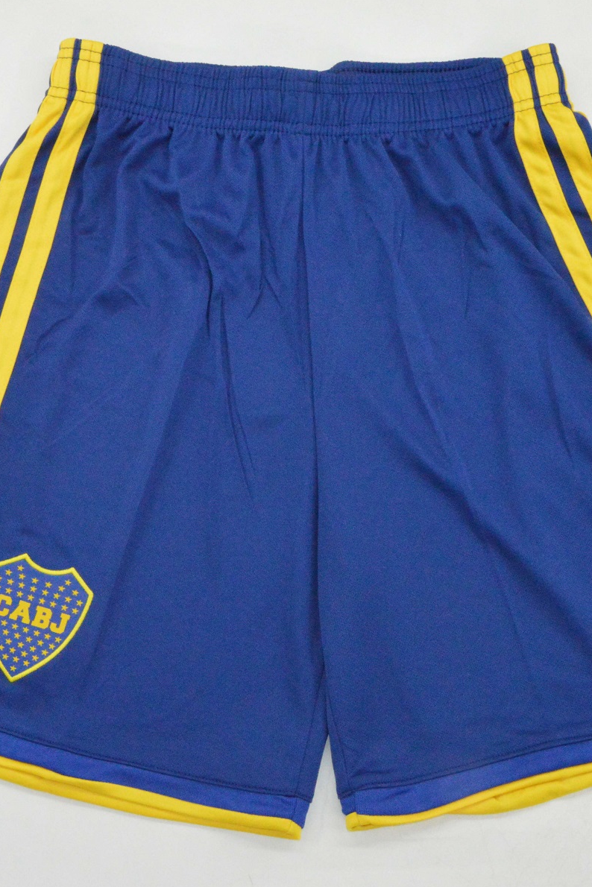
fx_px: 1233
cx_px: 299
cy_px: 444
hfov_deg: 27.0
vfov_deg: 39.6
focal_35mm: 50
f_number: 18
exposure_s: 1/200
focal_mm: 22
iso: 6400
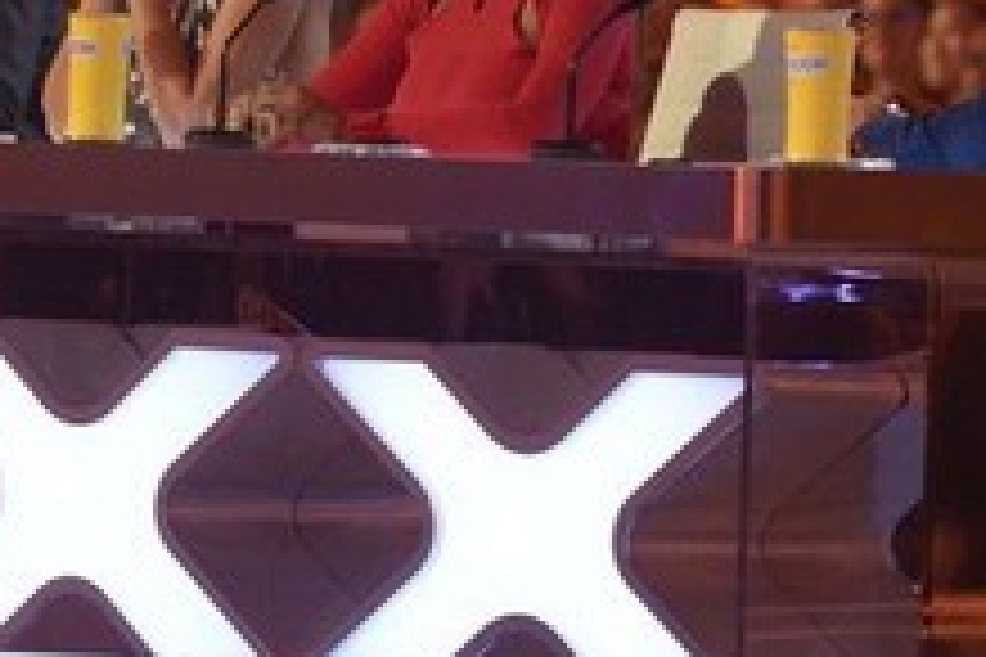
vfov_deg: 2.9
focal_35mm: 480
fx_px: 13146
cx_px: 356
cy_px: 61
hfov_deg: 4.3
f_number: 4
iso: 5000
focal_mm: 210
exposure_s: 1/320
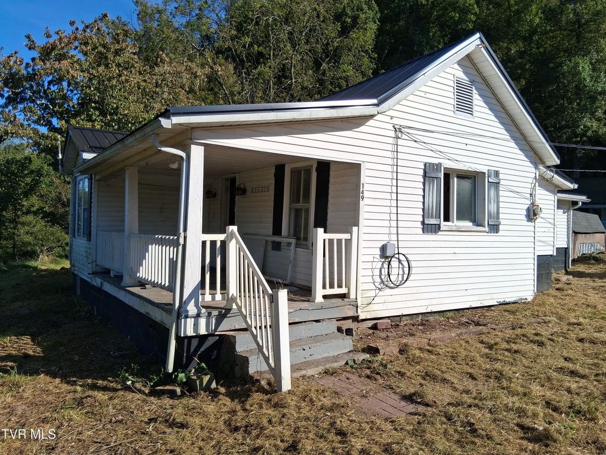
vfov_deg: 53.1
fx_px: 455
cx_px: 303
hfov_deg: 67.3
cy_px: 228
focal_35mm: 26
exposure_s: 1/1019
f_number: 1.8
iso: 25
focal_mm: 3.98
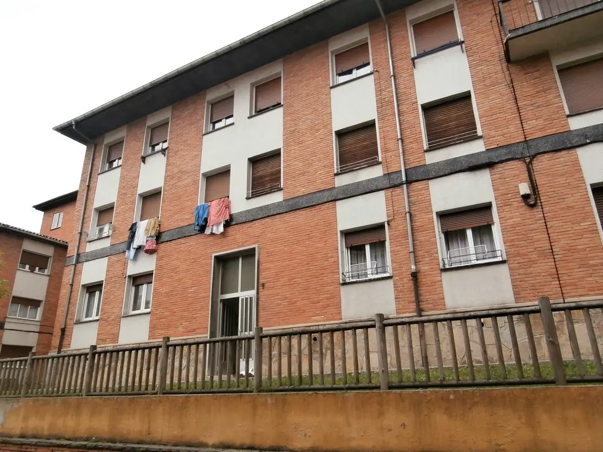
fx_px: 418
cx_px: 302
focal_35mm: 24
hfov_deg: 71.6
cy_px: 226
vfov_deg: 56.8
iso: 100
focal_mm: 4.2
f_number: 3
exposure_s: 1/1000
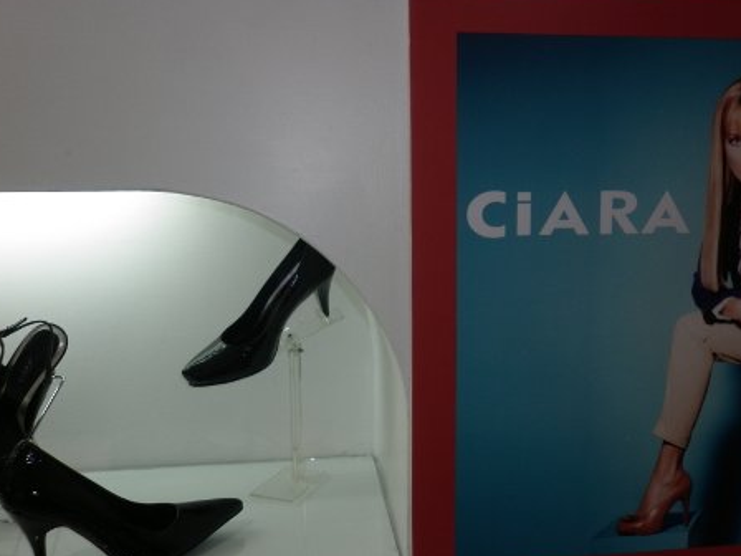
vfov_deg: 40.7
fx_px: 749
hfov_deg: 52.5
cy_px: 301
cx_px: 412
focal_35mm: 35
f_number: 2.8
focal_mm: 5
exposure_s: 1/30
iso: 80
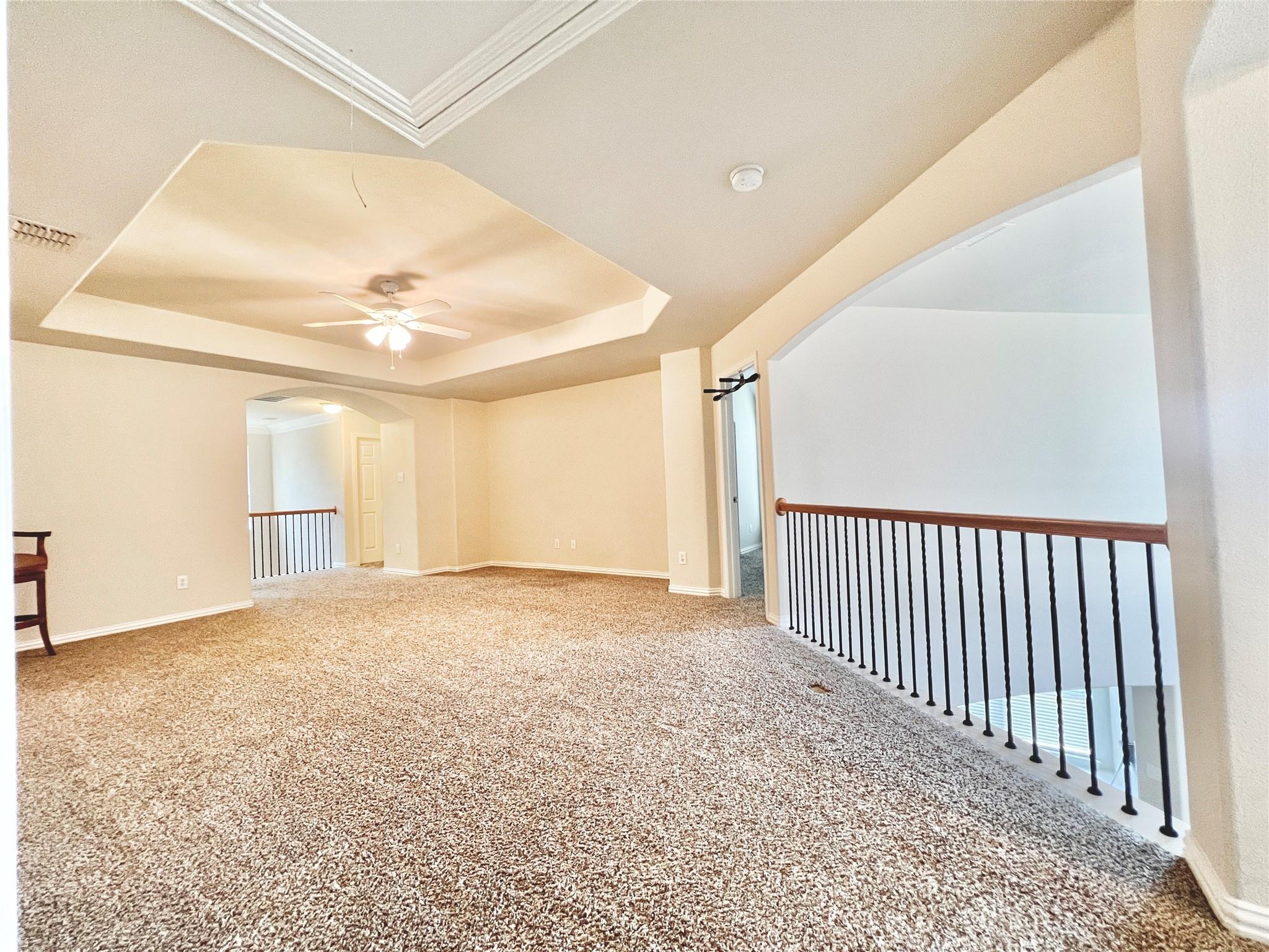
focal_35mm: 13
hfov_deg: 106.2
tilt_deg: +0.4
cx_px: 634
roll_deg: +2.5
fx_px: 477
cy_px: 476
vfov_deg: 89.9
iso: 250
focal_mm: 1.57
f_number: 1.8
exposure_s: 1/60
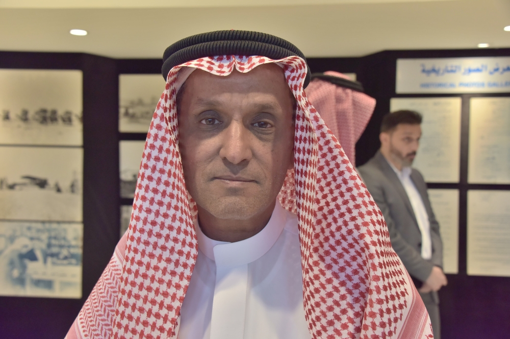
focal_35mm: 45
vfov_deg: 29.8
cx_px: 255
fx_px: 637
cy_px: 170
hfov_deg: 43.6
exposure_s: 1/200
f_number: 7.1
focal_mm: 45
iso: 1250
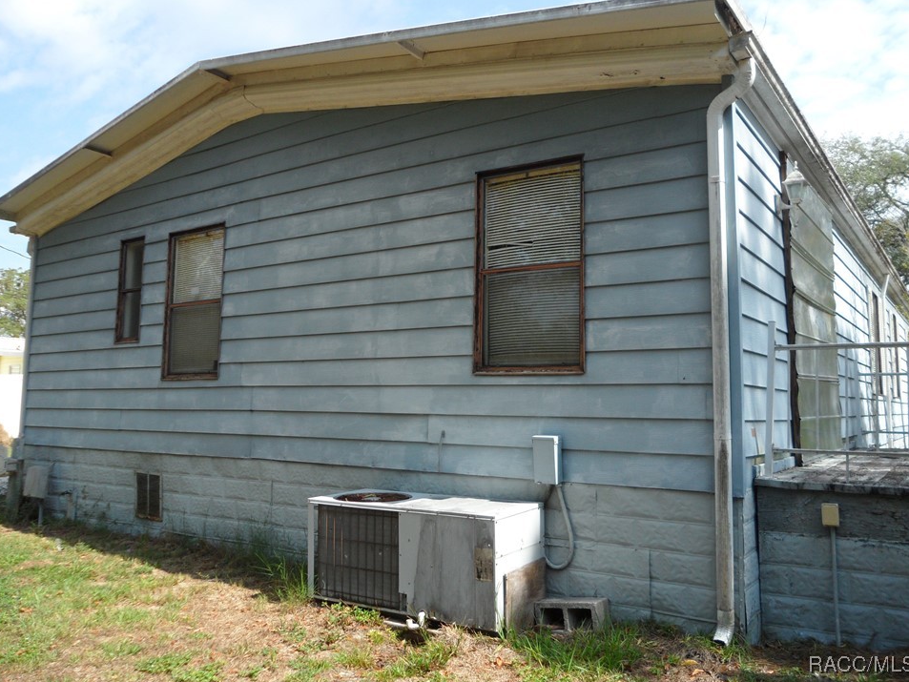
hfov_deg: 61.6
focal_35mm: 29
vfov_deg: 48.2
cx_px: 446
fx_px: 762
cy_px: 320
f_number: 3.5
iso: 80
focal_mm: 4.9
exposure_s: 1/500
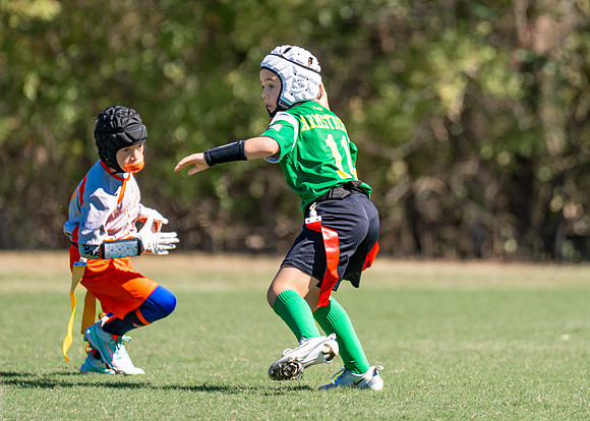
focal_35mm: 453
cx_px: 346
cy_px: 125
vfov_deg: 3.2
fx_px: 7583
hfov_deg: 4.5
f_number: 2.8
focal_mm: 200
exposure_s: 1/3200
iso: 200
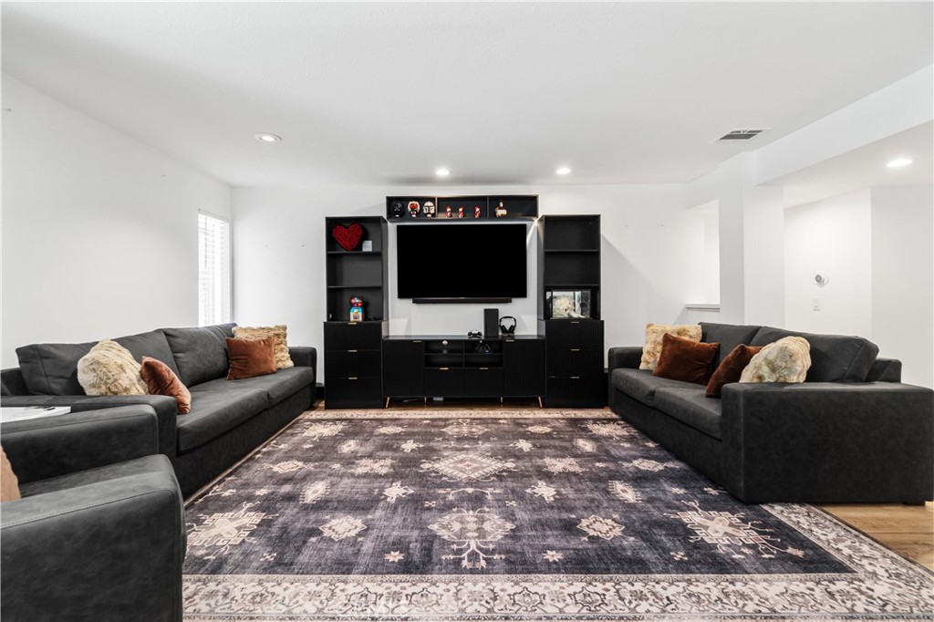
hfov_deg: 100.4
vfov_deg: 77.3
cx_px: 467
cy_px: 311
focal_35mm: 15
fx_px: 389
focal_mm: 10
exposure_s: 1/6
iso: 320
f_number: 7.1
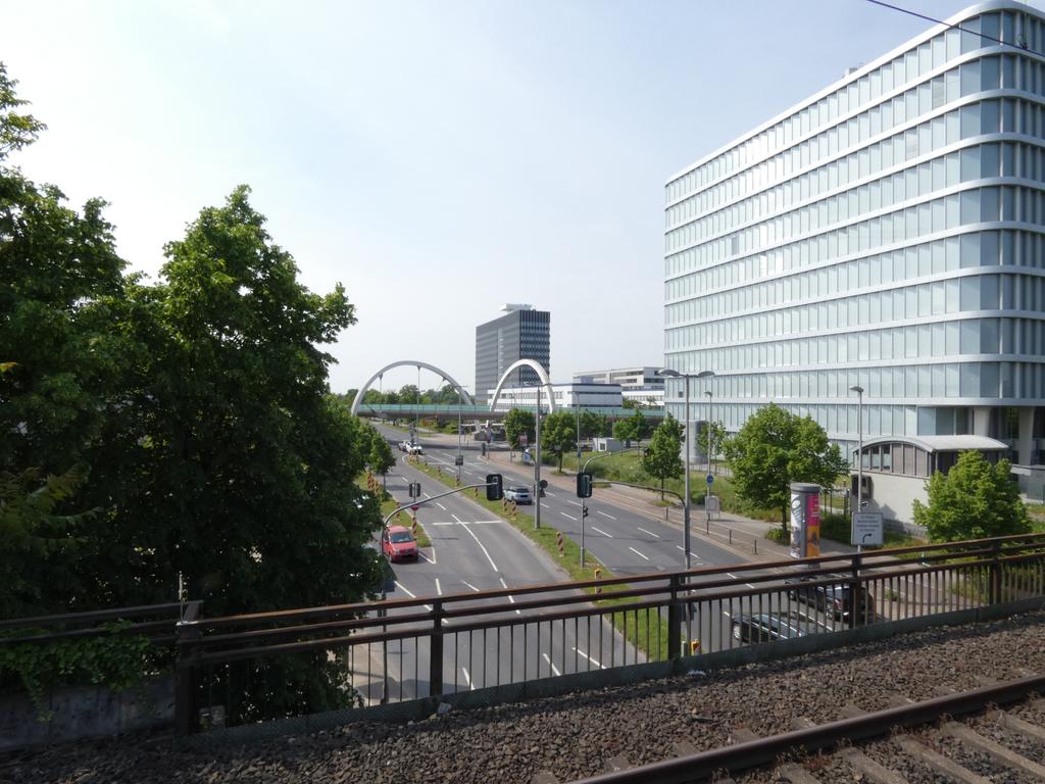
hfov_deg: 81.7
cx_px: 522
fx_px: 604
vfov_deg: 66.0
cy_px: 392
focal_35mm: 20
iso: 80
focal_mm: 3.6
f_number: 8
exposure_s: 1/160
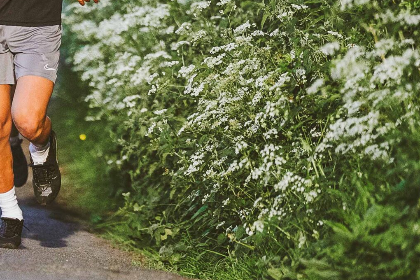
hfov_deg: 2.7
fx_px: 8784
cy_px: -48
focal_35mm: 753
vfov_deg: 1.8
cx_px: -13
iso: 500
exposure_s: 1/6400
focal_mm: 200
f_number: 2.8
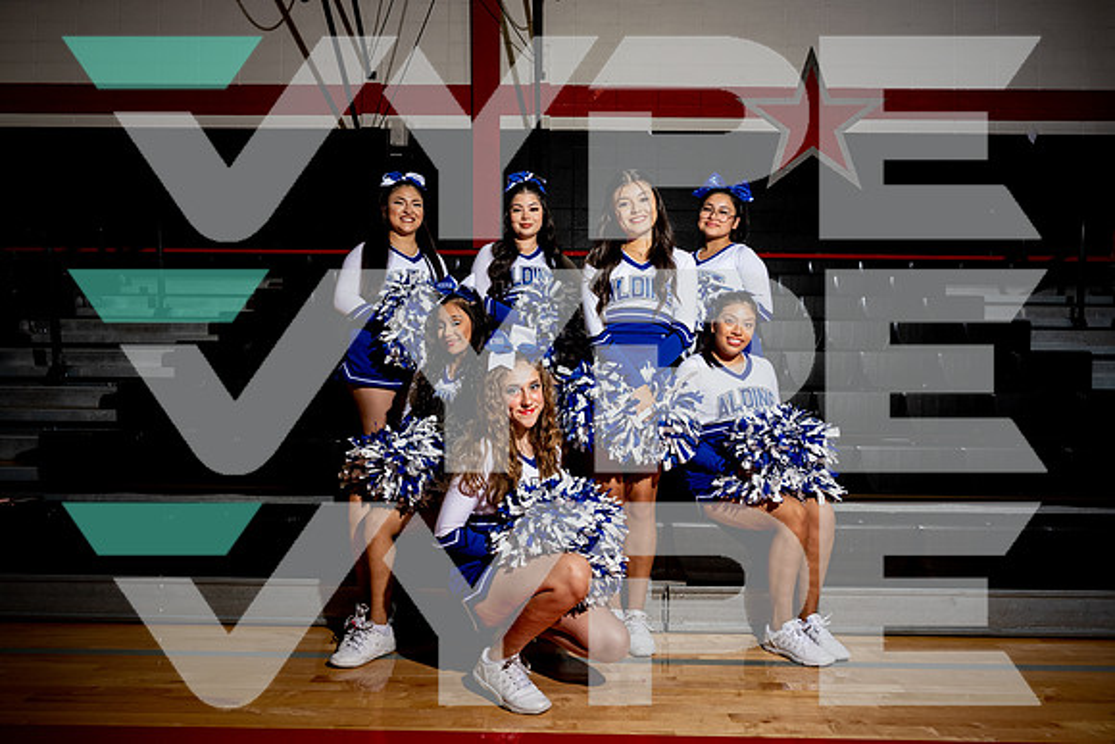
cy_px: 372
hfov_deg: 73.7
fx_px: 743
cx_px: 558
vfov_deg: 53.2
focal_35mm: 24
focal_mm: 24
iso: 100
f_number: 5.6
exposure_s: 1/160
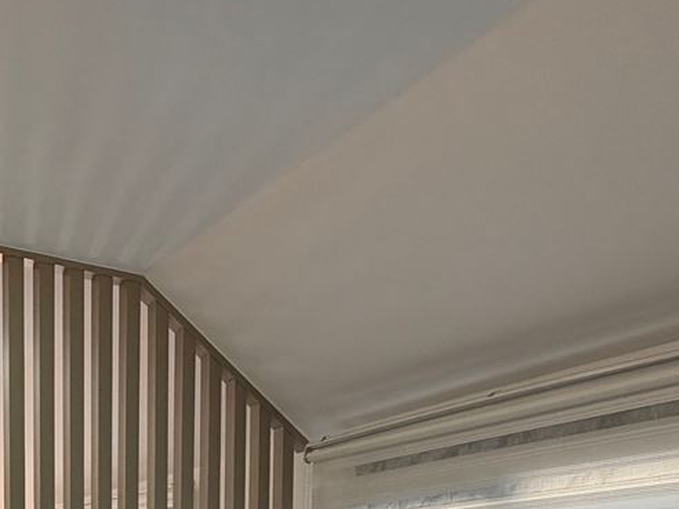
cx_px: 44
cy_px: 670
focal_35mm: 41
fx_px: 804
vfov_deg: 28.5
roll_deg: +0.5
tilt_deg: -4.0
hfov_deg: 41.4
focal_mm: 2.22
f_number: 2.2
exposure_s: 1/121
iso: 160
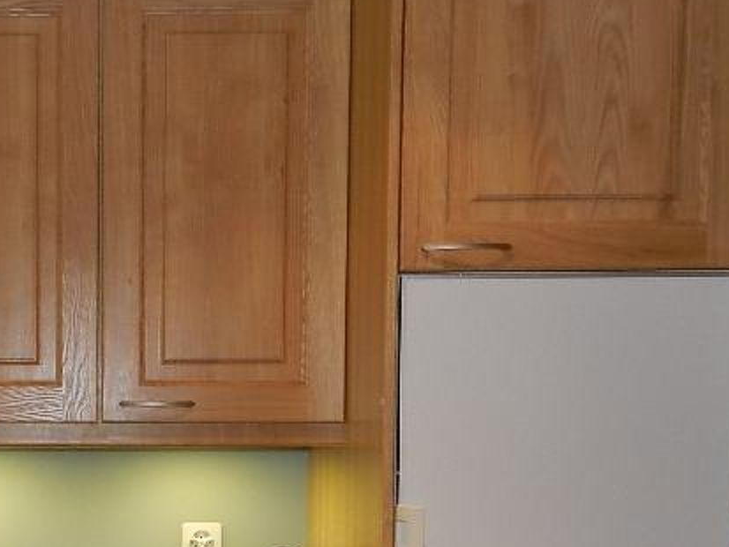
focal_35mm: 57
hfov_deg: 31.7
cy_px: 485
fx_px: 1201
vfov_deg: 25.0
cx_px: 34
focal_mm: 4
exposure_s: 1/30
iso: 200
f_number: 3.4
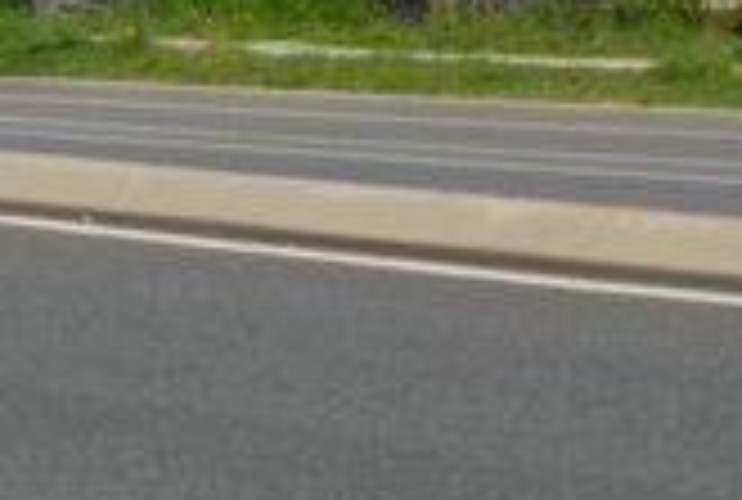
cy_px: -340
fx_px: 4505
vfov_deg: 6.2
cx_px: -630
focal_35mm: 218
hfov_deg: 9.0
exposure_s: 1/60
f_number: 22
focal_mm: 24
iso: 200
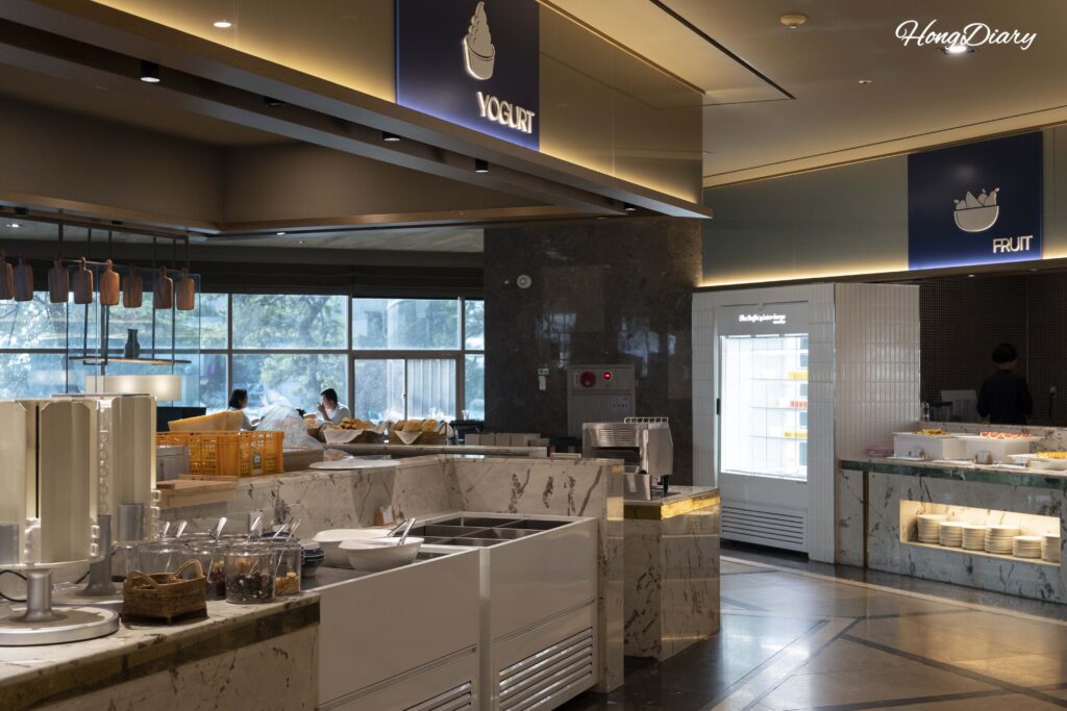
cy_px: 356
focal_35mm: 45
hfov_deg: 43.6
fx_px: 1334
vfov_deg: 29.9
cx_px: 534
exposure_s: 1/160
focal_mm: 45
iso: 1600
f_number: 5.6
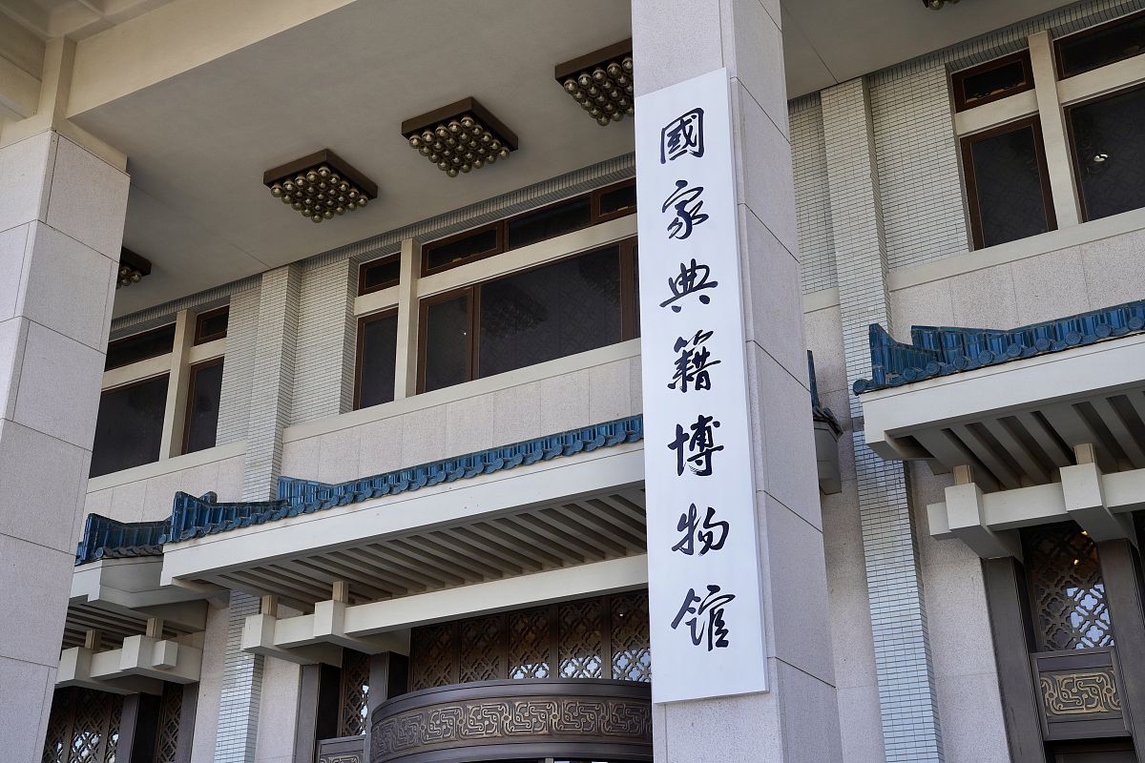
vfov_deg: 30.5
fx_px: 1399
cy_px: 382
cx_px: 572
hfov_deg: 44.5
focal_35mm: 44
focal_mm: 44
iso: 400
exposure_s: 1/160
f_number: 9
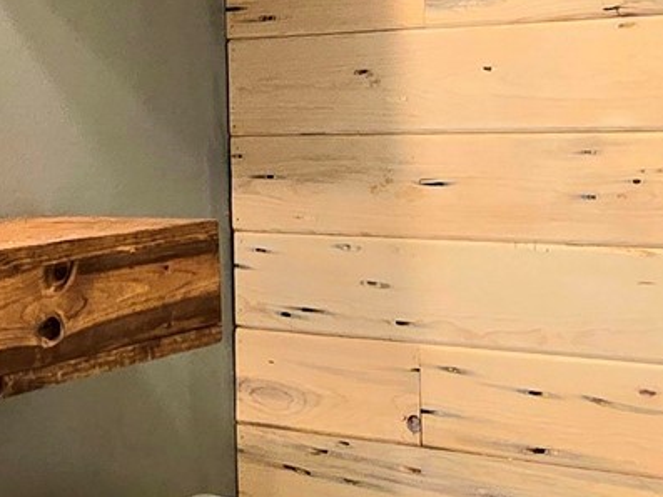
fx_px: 1284
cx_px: 207
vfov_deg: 21.8
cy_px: 152
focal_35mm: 67
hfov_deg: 28.7
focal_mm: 2.2
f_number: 2.2
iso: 125
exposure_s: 1/60.2
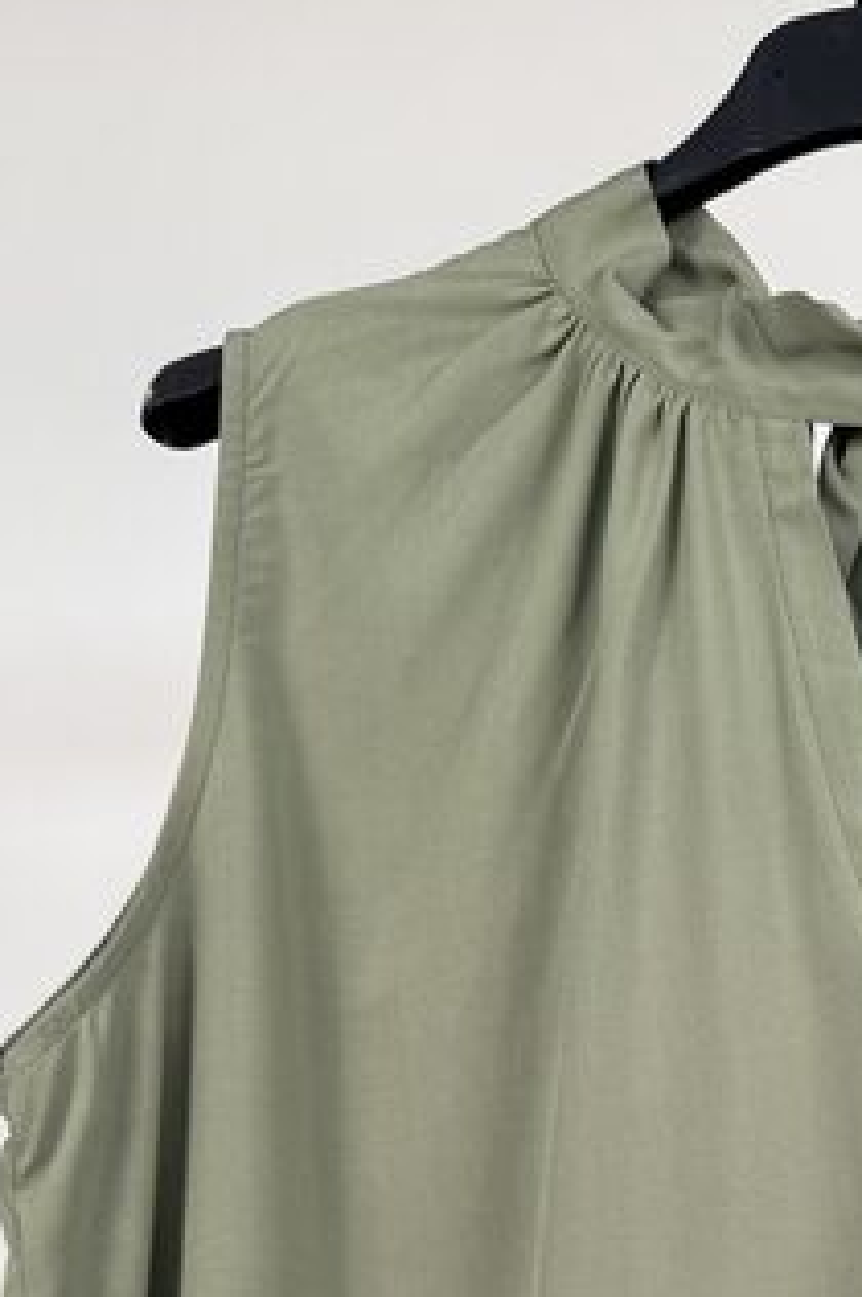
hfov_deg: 22.1
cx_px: 932
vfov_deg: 30.5
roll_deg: +0.3
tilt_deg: +7.7
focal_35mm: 58
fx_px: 2088
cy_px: 1463
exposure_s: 1/100
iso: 64
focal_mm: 6.76
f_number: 1.78
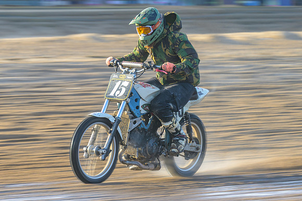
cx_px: 108
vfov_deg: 3.8
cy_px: 102
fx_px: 3014
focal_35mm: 359
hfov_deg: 5.7
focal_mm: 185
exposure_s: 1/125
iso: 160
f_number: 8
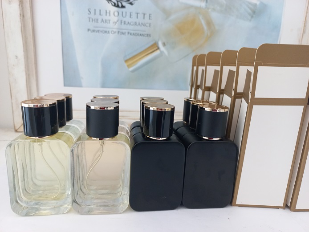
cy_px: 116
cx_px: 154
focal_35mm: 25
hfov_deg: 69.4
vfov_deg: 54.9
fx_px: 223
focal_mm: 4.6
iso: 209
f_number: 1.8
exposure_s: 1/50
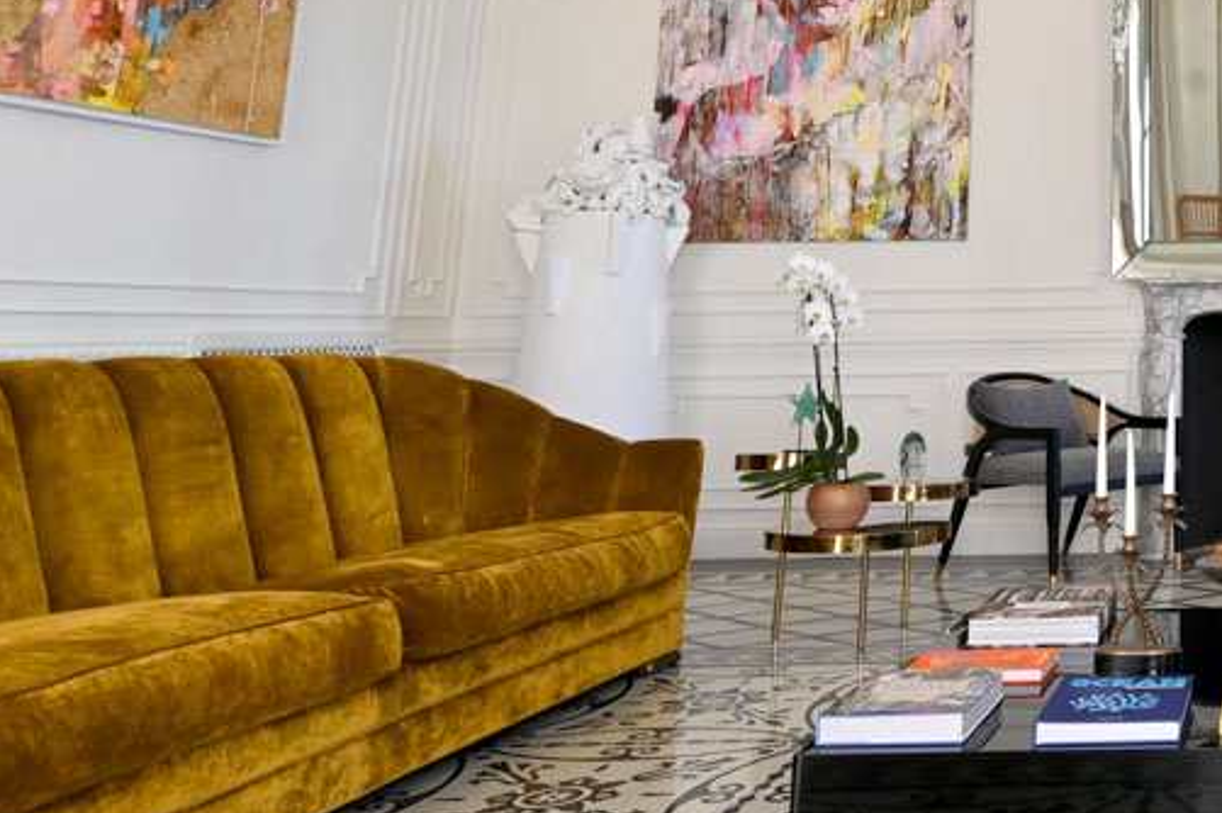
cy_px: 22
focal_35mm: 43
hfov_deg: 38.0
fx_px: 1459
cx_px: 1339
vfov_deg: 29.3
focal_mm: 18
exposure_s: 1/80
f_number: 7.1
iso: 640
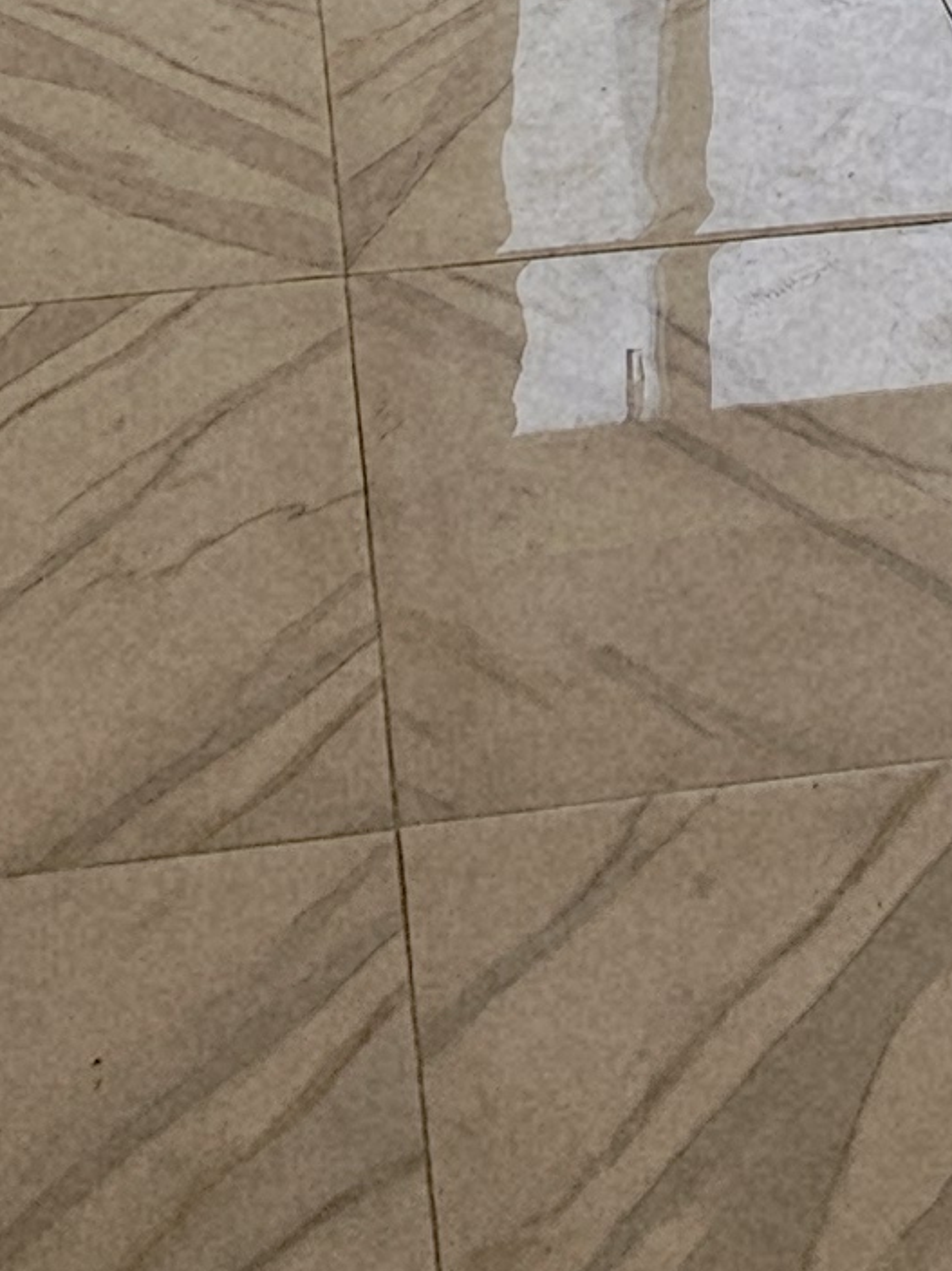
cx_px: 719
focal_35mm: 74
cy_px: -665
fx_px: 2714
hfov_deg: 19.7
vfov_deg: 21.7
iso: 64
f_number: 2.2
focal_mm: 2.2
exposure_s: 1/292
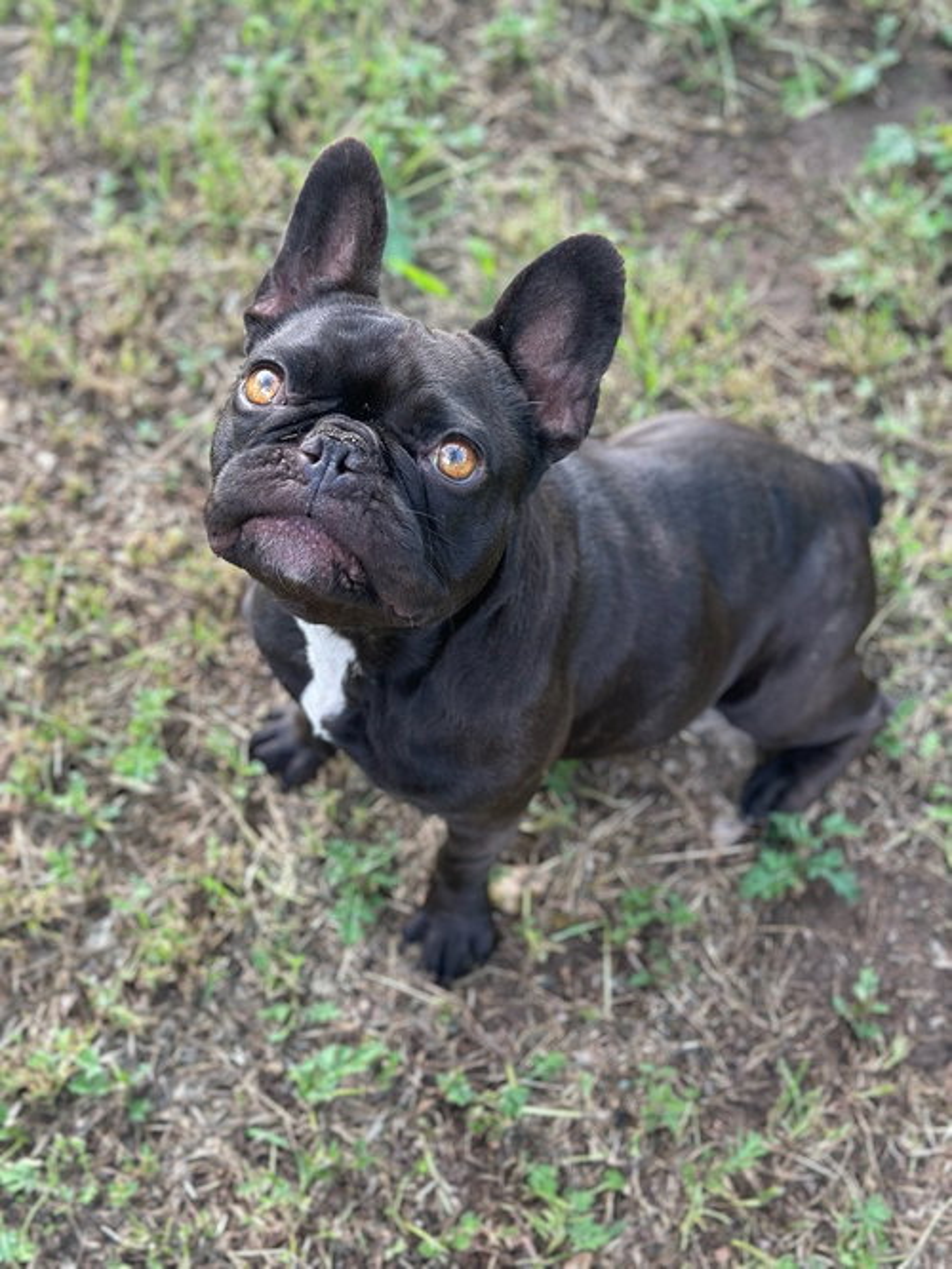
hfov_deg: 30.3
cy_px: 634
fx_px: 1761
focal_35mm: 48
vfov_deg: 39.7
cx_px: 476
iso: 125
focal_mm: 6.86
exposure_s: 1/163
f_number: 1.78
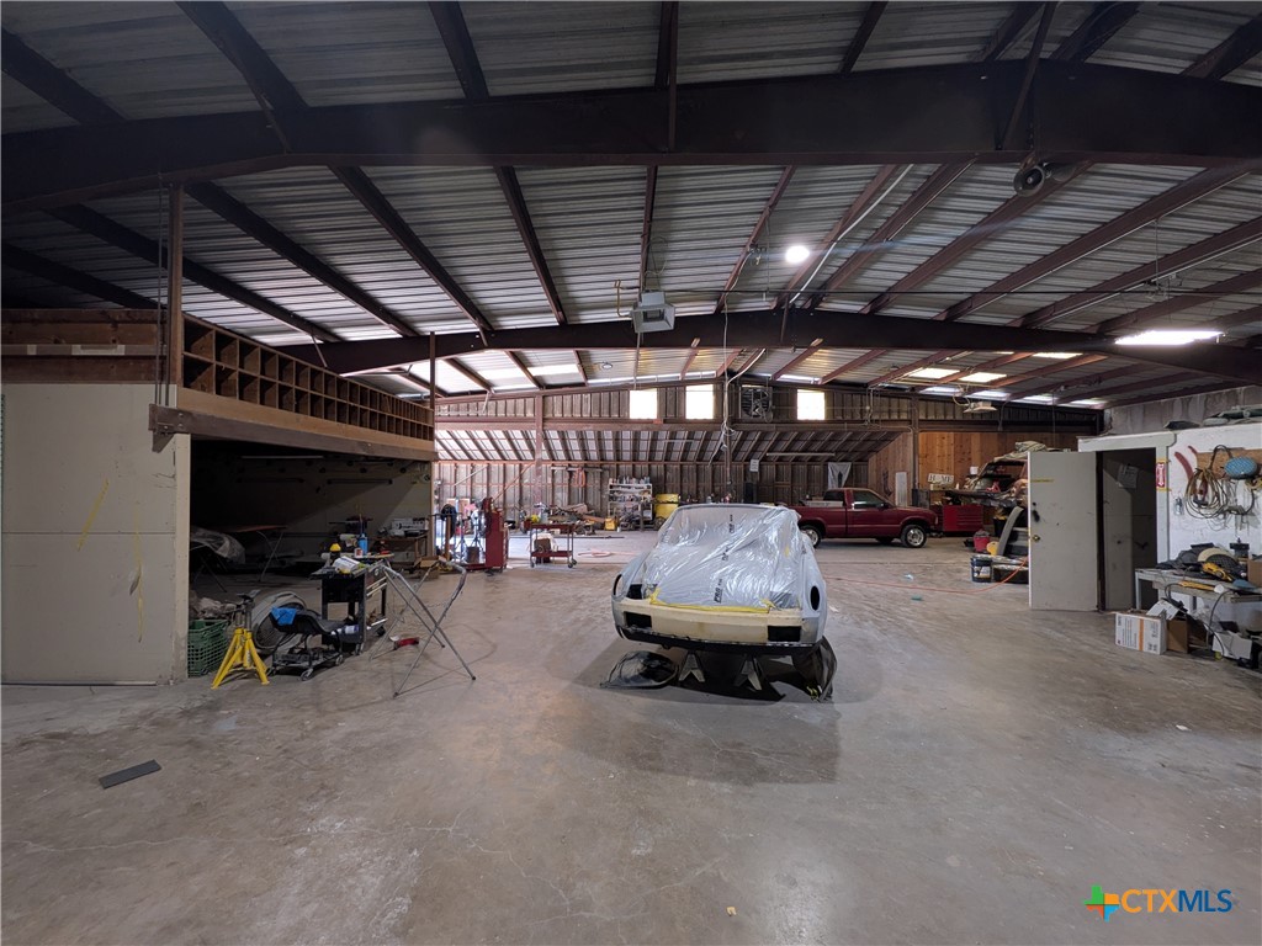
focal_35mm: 14
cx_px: 631
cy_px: 473
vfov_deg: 85.7
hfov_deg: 102.1
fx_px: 510
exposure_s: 1/30
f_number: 2.2
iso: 70
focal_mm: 1.85
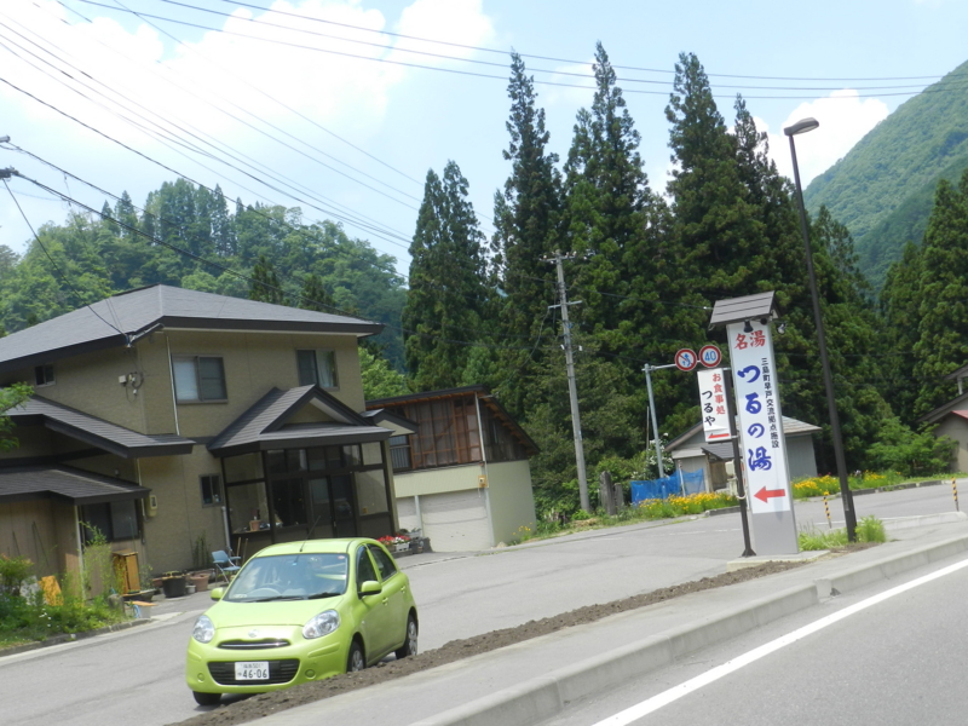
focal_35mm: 46
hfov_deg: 41.2
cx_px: 484
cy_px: 363
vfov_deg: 31.5
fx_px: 1286
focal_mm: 8.1
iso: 160
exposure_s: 1/640
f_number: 4.2
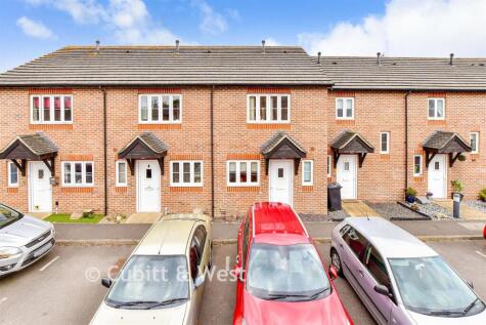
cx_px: 243
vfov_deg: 77.4
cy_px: 162
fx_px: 203
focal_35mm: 15
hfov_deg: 100.4
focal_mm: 10
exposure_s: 1/200
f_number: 8
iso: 400
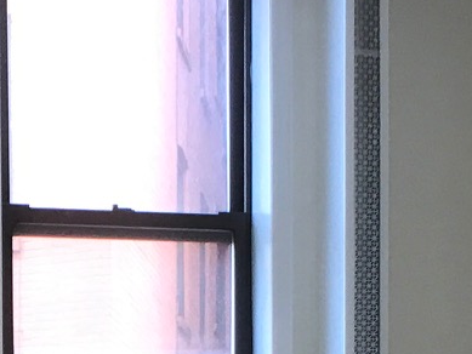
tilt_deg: -3.9
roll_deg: +1.3
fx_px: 1978
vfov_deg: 9.7
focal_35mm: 145
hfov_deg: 13.4
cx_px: -4
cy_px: 667
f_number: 1.8
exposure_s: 1/30
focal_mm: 3.99
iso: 25
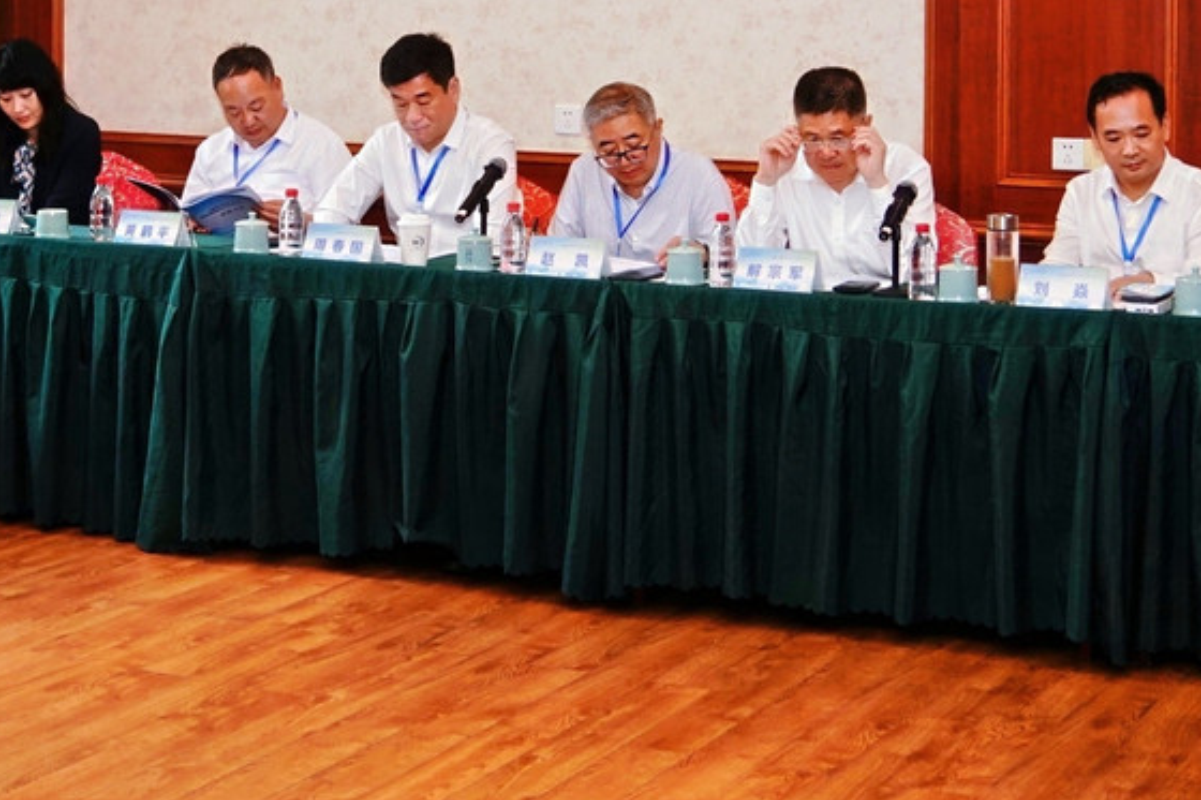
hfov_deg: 25.3
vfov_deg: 16.6
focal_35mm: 80
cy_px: -60
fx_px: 2668
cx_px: 504
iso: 500
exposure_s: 1/125
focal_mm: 28
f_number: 2.8
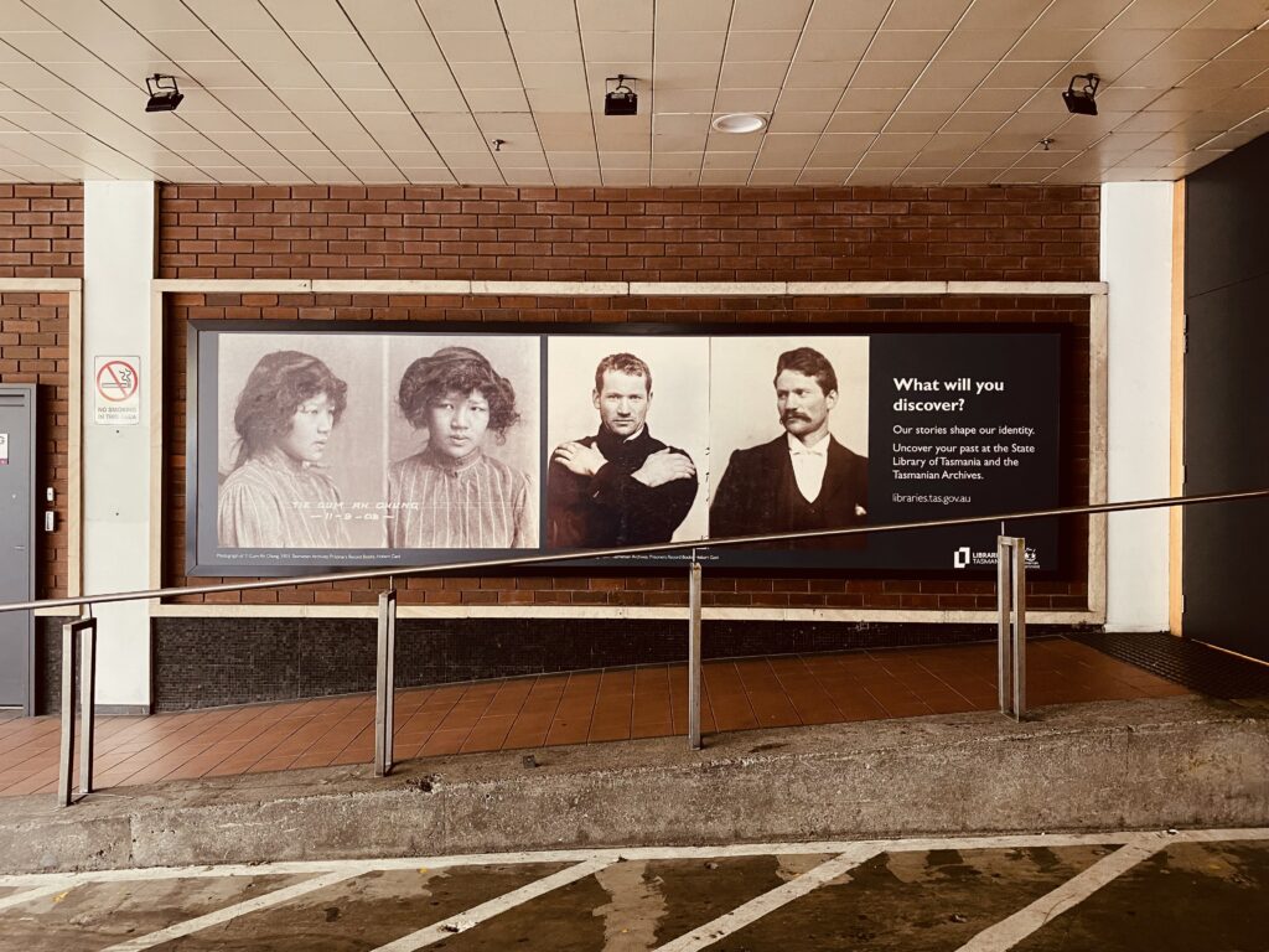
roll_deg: -0.3
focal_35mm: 26
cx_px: 634
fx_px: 953
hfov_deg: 67.3
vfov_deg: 53.1
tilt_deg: -0.8
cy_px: 476
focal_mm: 4.25
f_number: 1.8
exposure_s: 1/60
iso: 250
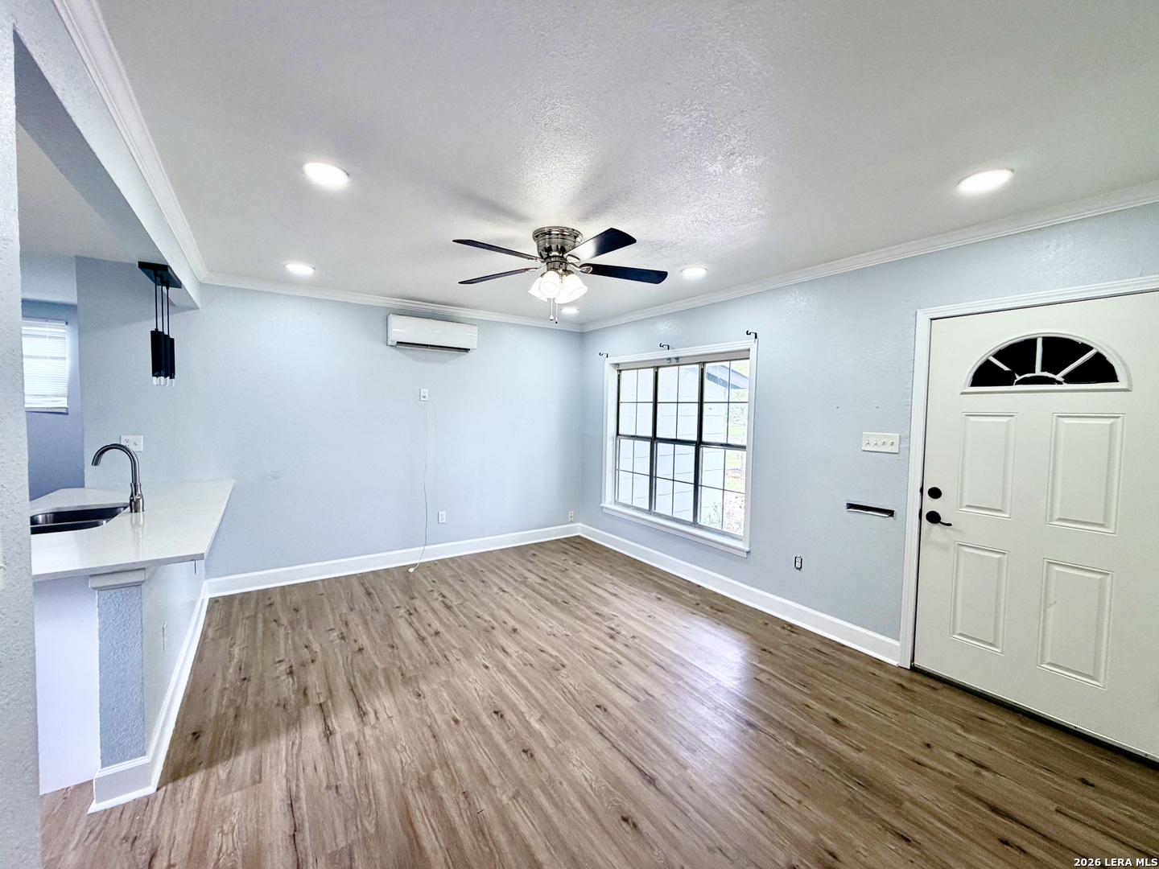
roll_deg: -1.2
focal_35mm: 14
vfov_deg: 85.7
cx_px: 580
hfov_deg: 102.1
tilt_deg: -2.5
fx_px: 469
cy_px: 434
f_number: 2.2
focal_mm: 2.22
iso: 160
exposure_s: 1/120
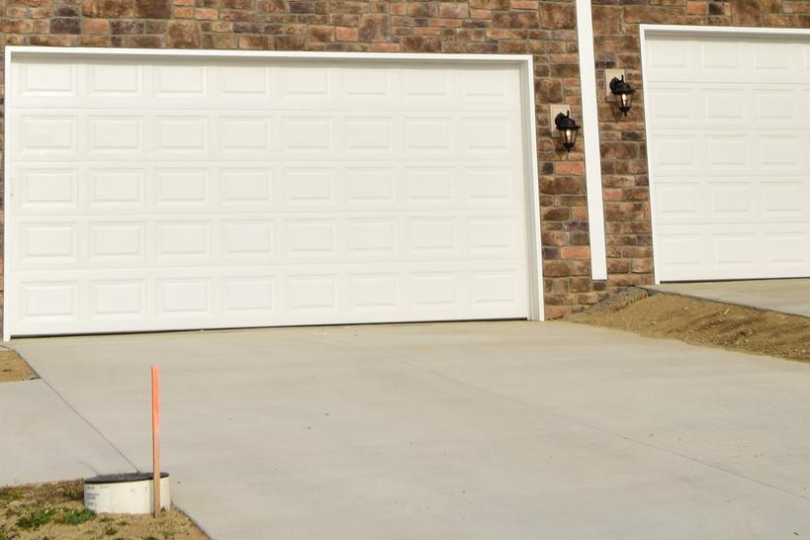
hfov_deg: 26.9
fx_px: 1687
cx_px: 316
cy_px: -8
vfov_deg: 17.7
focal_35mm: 75
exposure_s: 1/200
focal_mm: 20
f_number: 9
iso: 180
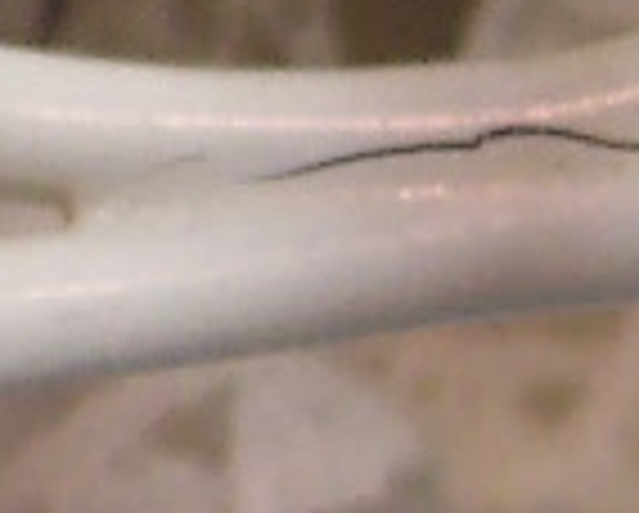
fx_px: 5776
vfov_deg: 5.1
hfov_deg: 6.2
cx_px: -508
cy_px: -81
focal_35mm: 305
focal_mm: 5.6
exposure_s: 1/45
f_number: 2.8
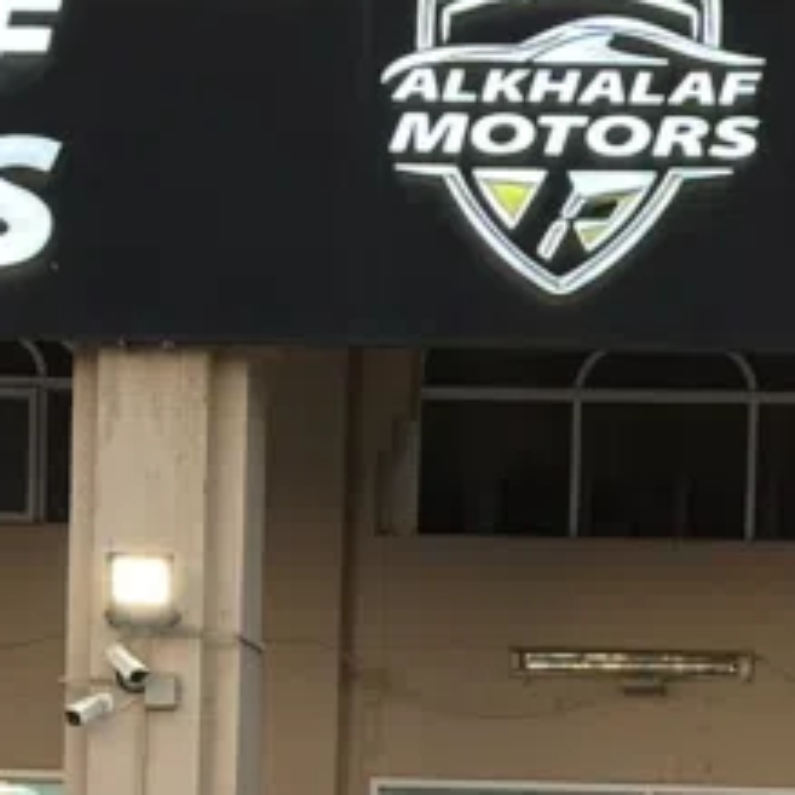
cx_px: 682
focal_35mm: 198
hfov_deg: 8.8
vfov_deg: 8.6
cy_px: 1292
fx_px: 5145
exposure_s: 1/243
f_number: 1.78
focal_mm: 6.86
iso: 80
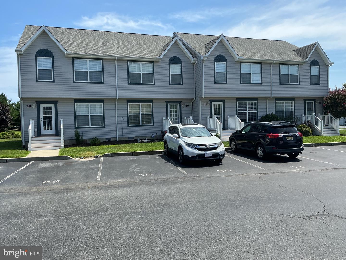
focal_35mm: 29
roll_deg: +2.1
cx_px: 173
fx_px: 290
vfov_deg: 48.2
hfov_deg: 61.7
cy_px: 130
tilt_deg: -0.9
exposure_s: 1/1626
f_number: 1.8
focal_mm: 3
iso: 25
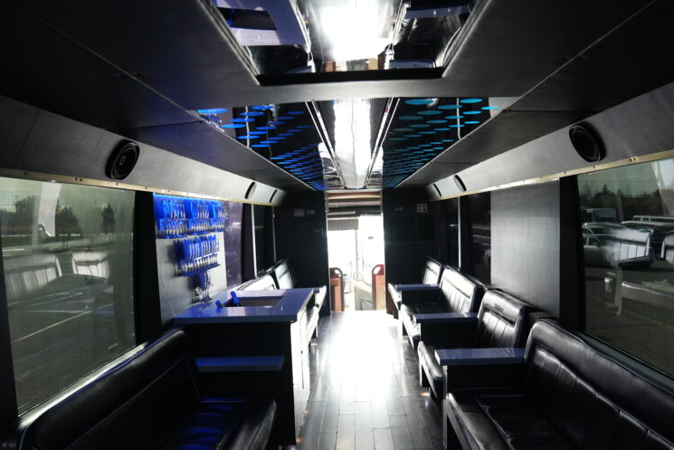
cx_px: 338
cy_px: 288
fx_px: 618
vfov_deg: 39.6
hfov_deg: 57.2
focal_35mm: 33
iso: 1000
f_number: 4
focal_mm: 24
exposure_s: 1/160
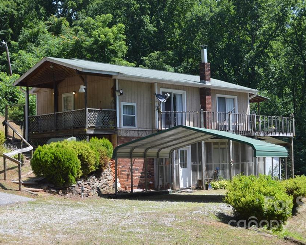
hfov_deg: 31.2
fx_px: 549
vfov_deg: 25.2
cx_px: 150
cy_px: 125
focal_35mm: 61
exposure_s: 1/125
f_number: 5.6
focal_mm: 35
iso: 200
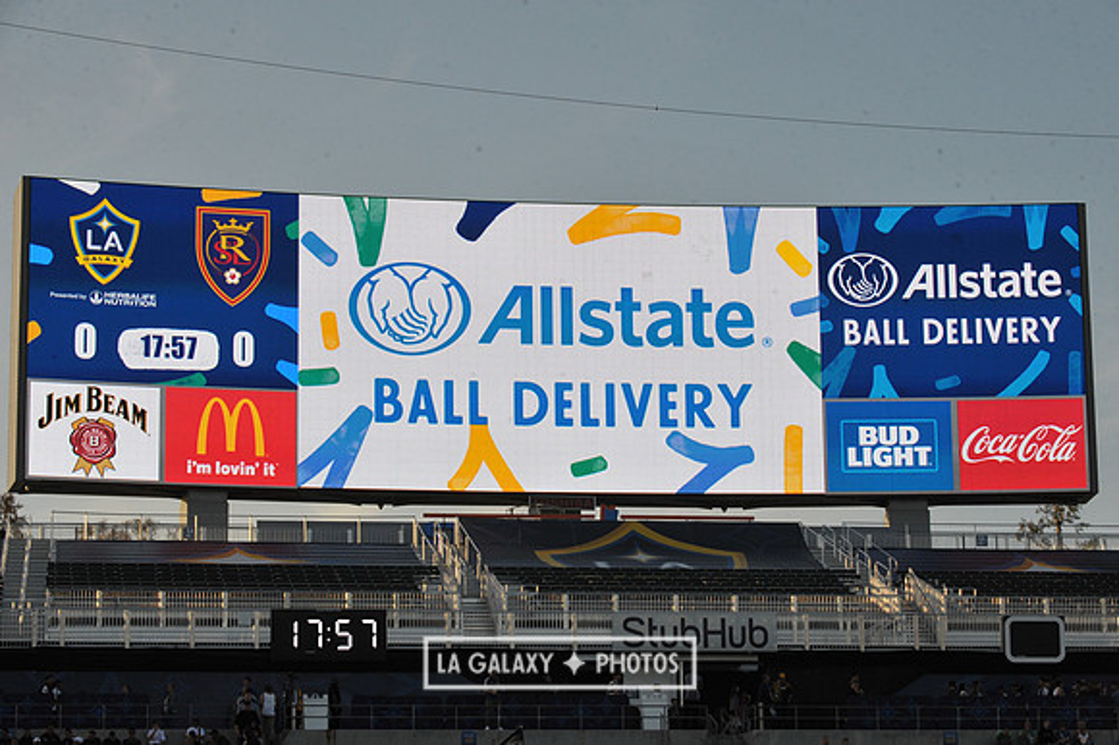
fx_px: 3169
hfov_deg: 20.0
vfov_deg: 13.4
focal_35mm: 102
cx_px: 560
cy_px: 372
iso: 800
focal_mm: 102
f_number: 14
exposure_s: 1/800
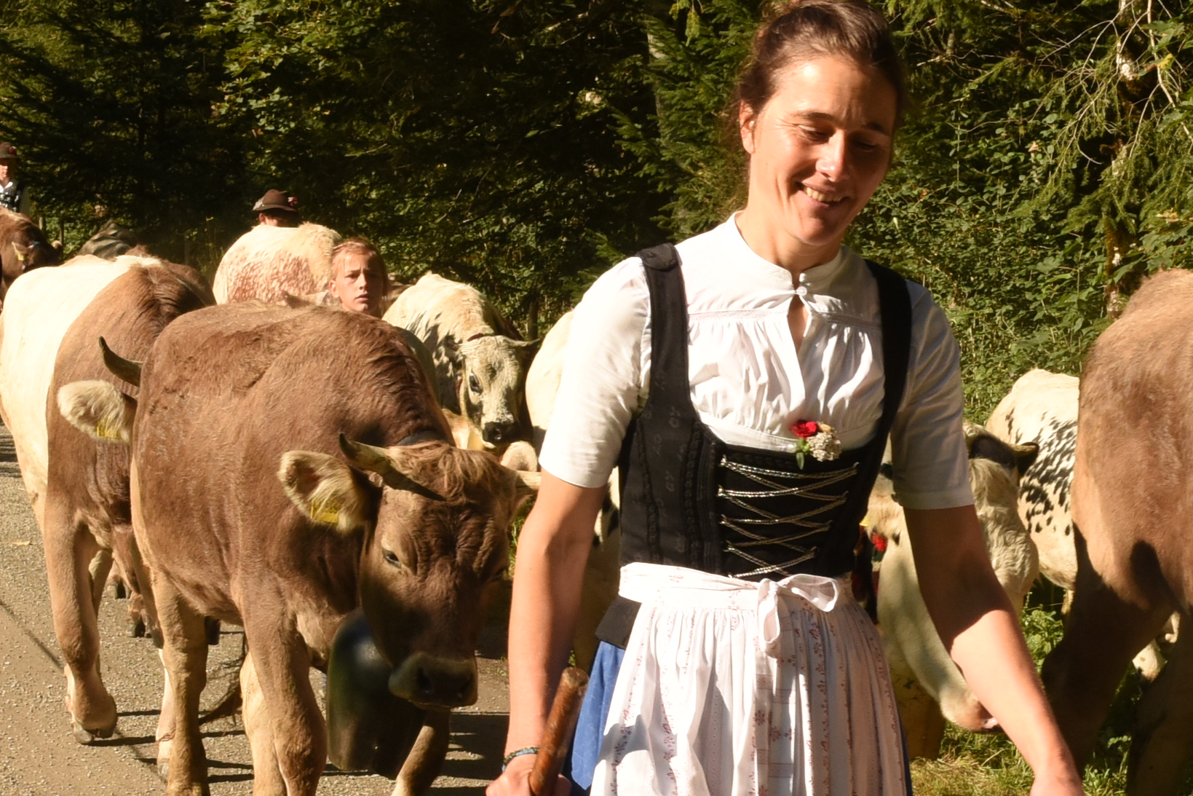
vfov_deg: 10.6
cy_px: 892
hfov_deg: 16.0
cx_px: 812
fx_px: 4242
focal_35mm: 128
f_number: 13
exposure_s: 1/320
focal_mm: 38
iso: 640
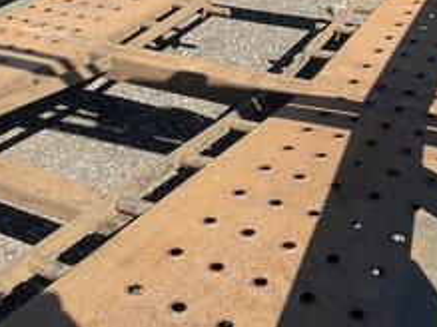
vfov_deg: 26.8
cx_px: 251
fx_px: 669
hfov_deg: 36.1
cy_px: 52
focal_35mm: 53
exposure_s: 1/700
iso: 25
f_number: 1.8
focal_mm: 3
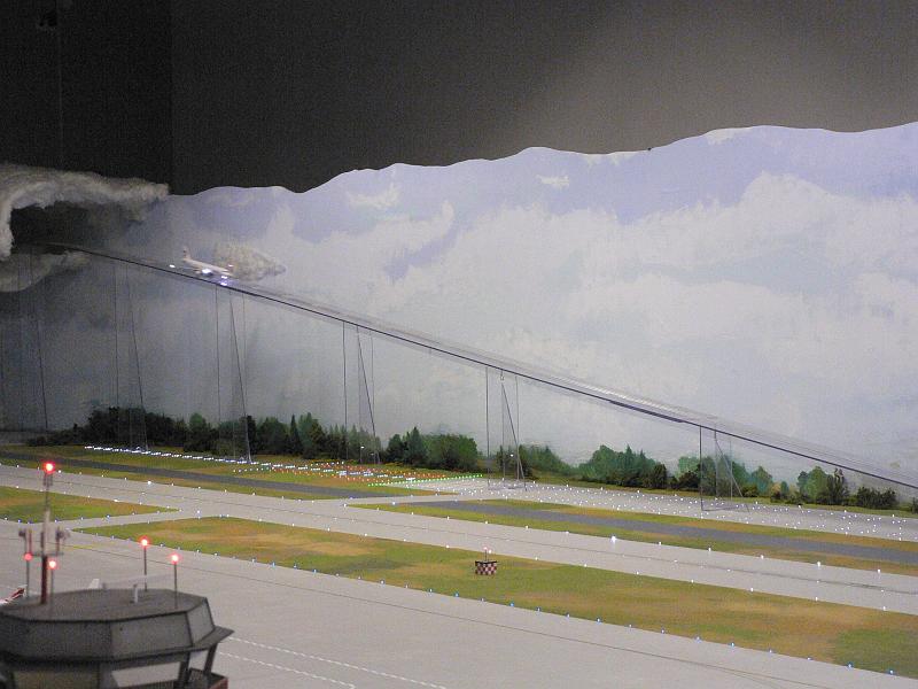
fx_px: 1803
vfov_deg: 21.6
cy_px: 344
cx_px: 459
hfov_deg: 28.6
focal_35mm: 68
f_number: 3.2
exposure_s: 1/30
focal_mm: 11.4
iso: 400
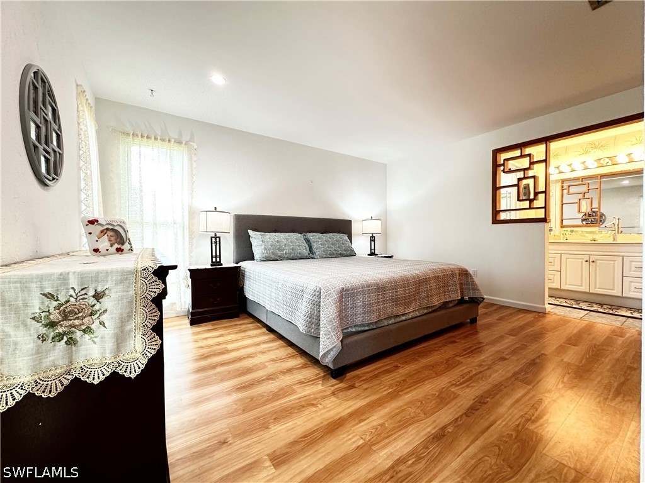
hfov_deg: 102.1
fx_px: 261
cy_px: 242
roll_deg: +0.2
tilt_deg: -1.1
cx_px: 322
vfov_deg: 85.7
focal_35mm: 14
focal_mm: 2.22
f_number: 2.2
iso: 400
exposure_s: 1/60
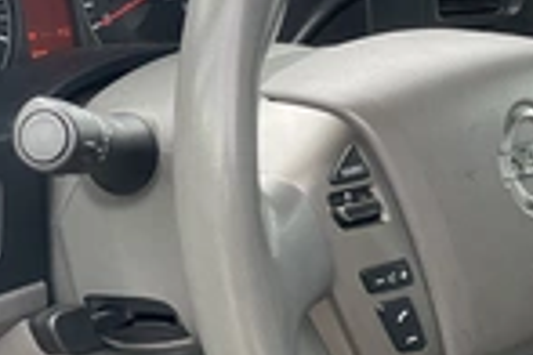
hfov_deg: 24.4
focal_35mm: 82
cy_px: 149
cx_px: 109
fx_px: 1214
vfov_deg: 16.6
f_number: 1.8
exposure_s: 1/122
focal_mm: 3
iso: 64
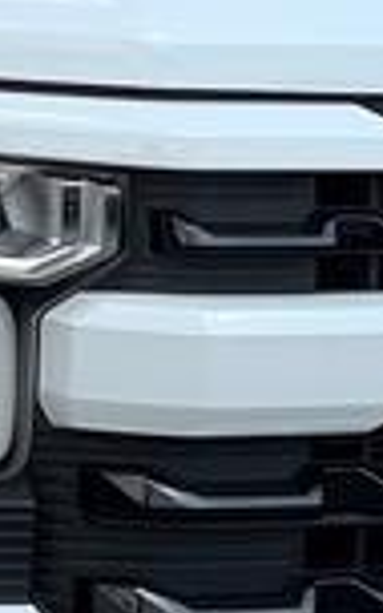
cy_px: 109
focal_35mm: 214
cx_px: -40
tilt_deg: -2.6
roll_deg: +1.2
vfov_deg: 9.8
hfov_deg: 6.1
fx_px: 3574
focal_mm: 6.76
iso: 80
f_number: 1.78
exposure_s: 1/3425
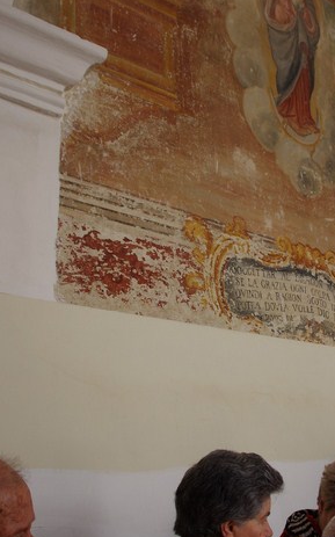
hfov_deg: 17.1
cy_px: 319
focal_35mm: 76
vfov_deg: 27.1
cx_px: 225
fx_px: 1111
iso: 100
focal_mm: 31
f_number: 6.3
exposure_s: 1/60
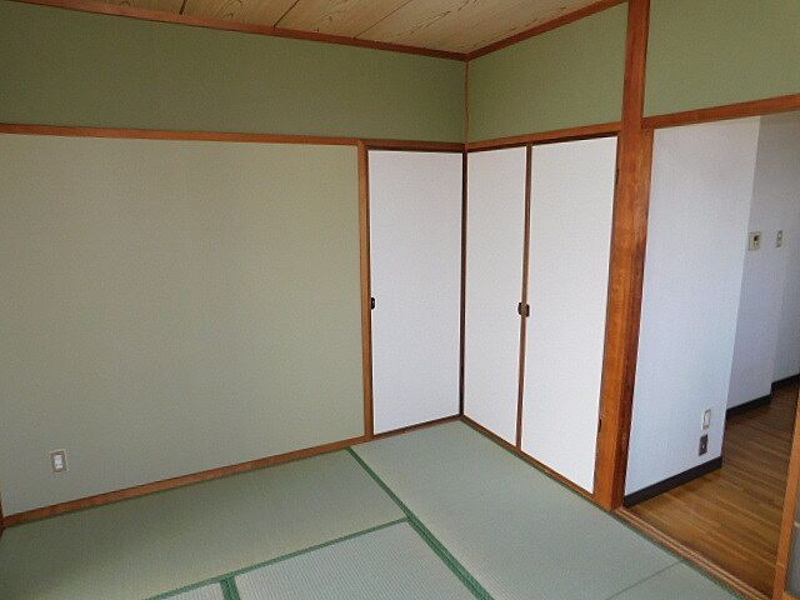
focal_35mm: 23
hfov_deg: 73.9
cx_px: 400
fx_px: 532
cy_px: 300
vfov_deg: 58.9
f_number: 3
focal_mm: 4
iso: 125
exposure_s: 1/60
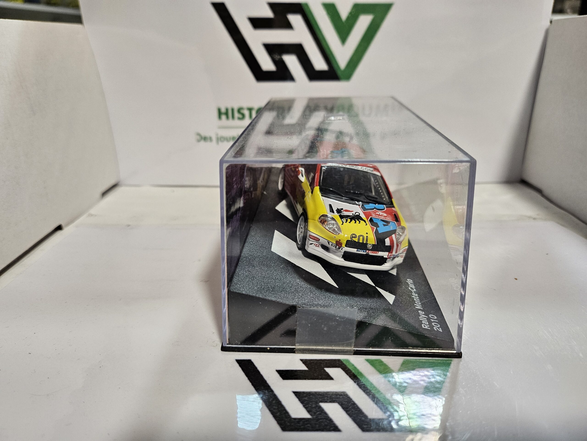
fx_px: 407
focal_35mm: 24
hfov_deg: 71.6
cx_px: 294
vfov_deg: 56.8
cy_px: 220
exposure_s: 1/100
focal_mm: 5
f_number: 1.8
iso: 160
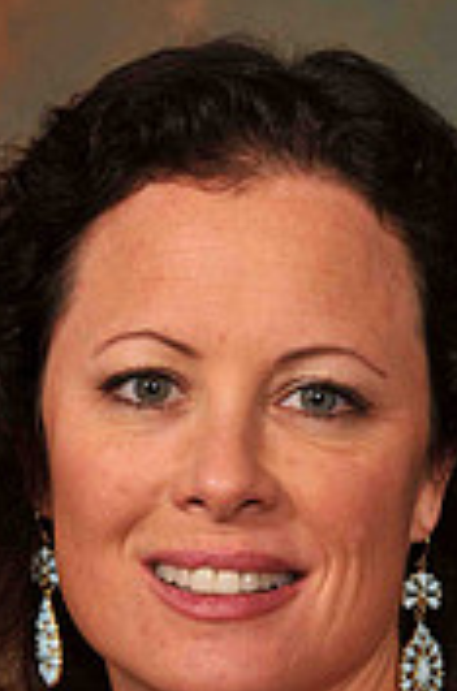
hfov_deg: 4.0
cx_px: 217
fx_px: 6589
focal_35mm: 344
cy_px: 578
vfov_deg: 6.0
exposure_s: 1/160
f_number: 6.3
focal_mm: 90
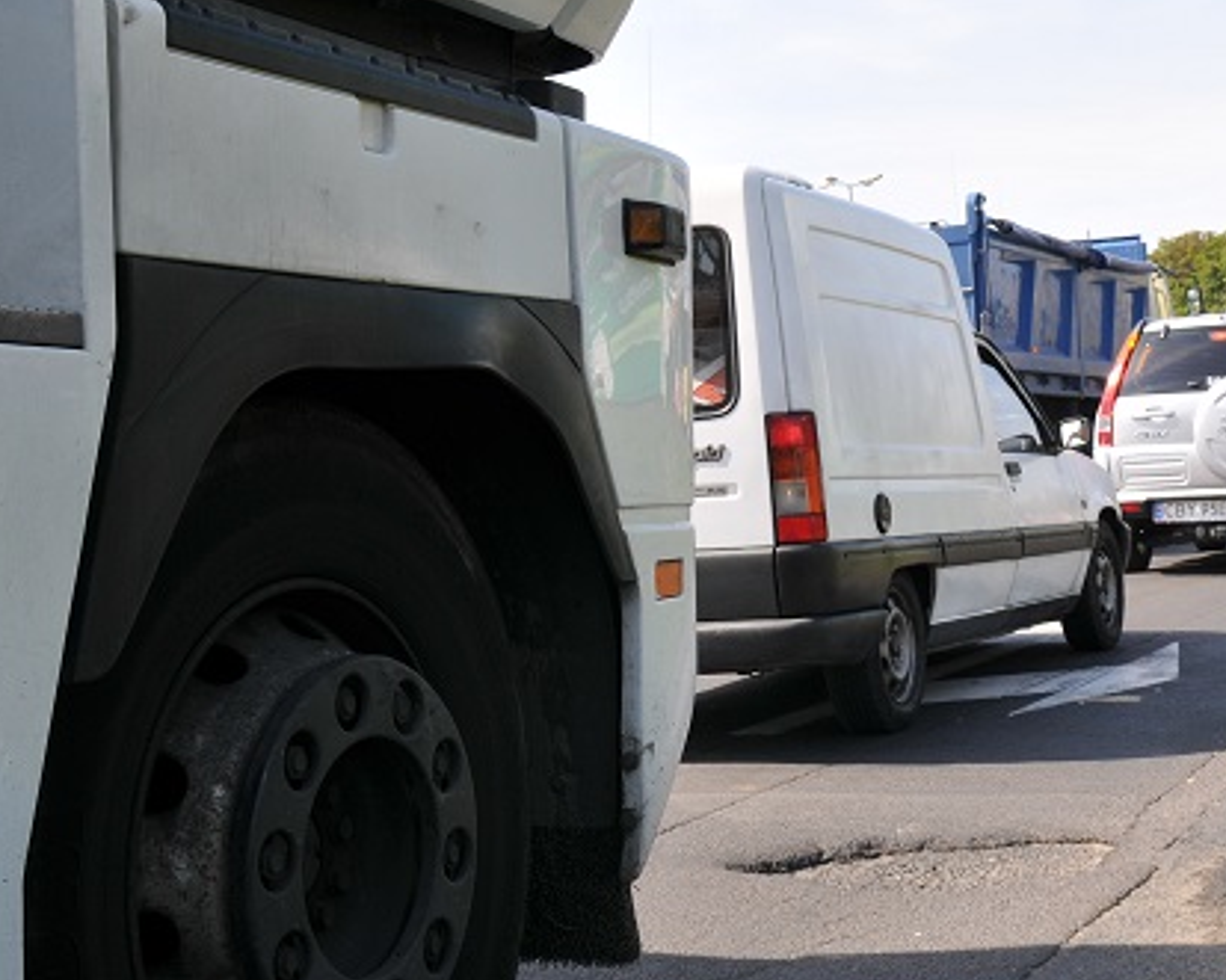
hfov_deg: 31.9
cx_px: 723
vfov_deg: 25.8
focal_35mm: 59
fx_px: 2140
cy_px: 477
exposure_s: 1/250
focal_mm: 22
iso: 200
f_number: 8
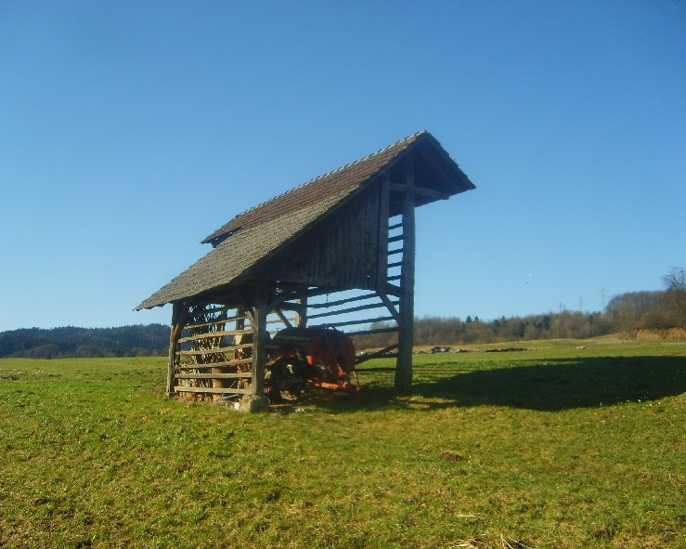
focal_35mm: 37
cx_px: 328
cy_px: 276
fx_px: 751
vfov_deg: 40.1
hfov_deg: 49.1
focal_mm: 5.8
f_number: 2.8
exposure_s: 1/750
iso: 50
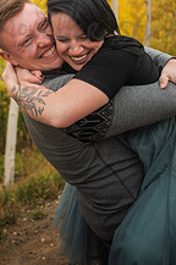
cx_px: 45
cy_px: 26
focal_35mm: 58
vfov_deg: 32.8
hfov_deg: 23.1
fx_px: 427
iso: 320
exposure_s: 1/125
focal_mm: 28
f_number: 2.8
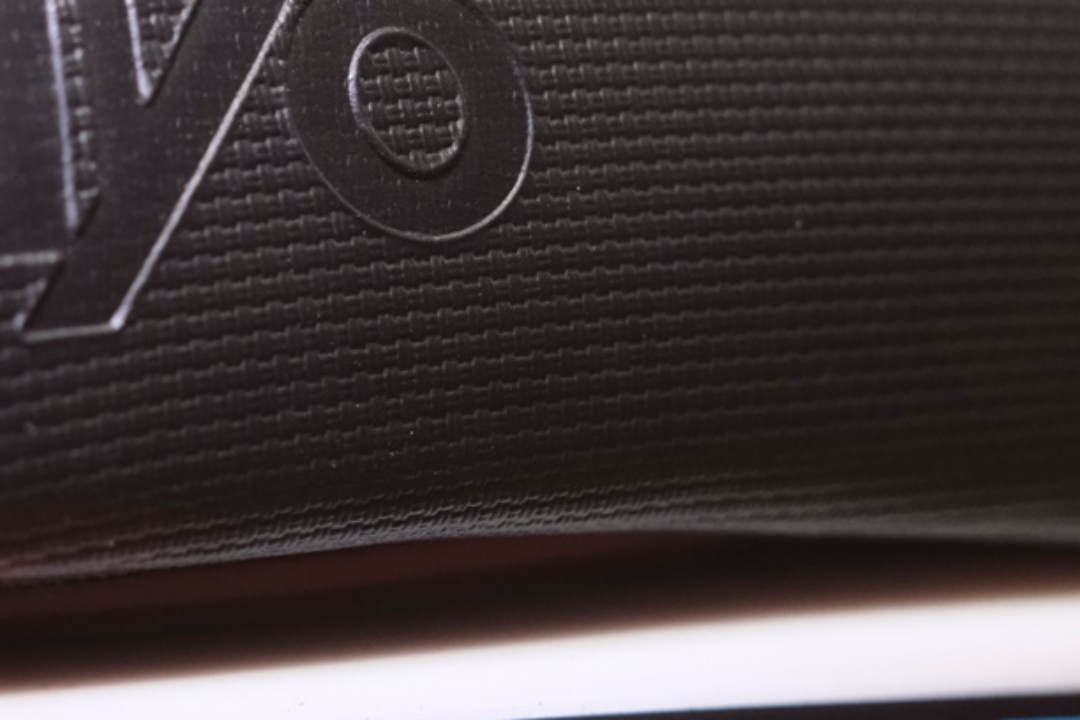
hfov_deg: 15.8
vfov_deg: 10.7
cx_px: 94
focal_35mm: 128
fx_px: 3840
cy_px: 167
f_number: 4
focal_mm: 32.5
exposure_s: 1/160
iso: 1600
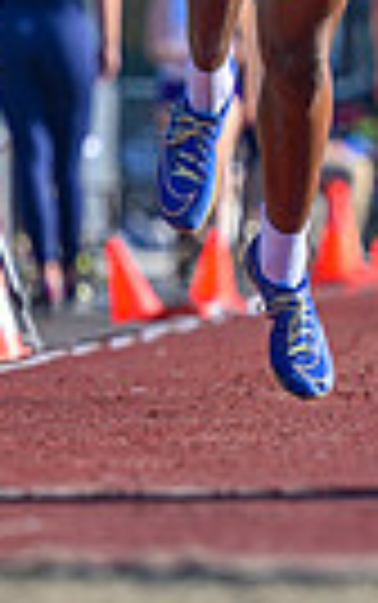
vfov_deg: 2.0
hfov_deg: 1.2
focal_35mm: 1057
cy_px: -184
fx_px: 17385
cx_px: 232
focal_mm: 160
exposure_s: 1/1250
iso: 110
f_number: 3.5
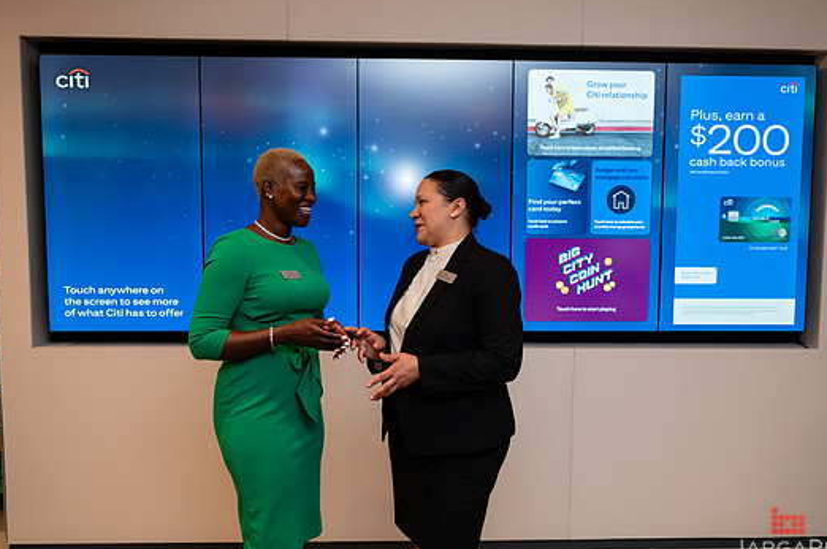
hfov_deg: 57.3
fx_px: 757
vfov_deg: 39.9
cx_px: 425
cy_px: 271
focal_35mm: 33
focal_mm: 28
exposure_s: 1/160
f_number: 4
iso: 400
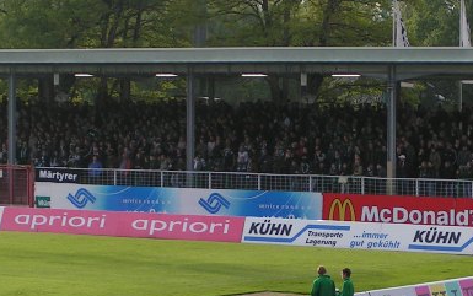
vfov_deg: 8.0
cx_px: 303
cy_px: 151
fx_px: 2128
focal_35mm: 165
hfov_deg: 12.7
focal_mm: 11.5
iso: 50
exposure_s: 1/200
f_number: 5
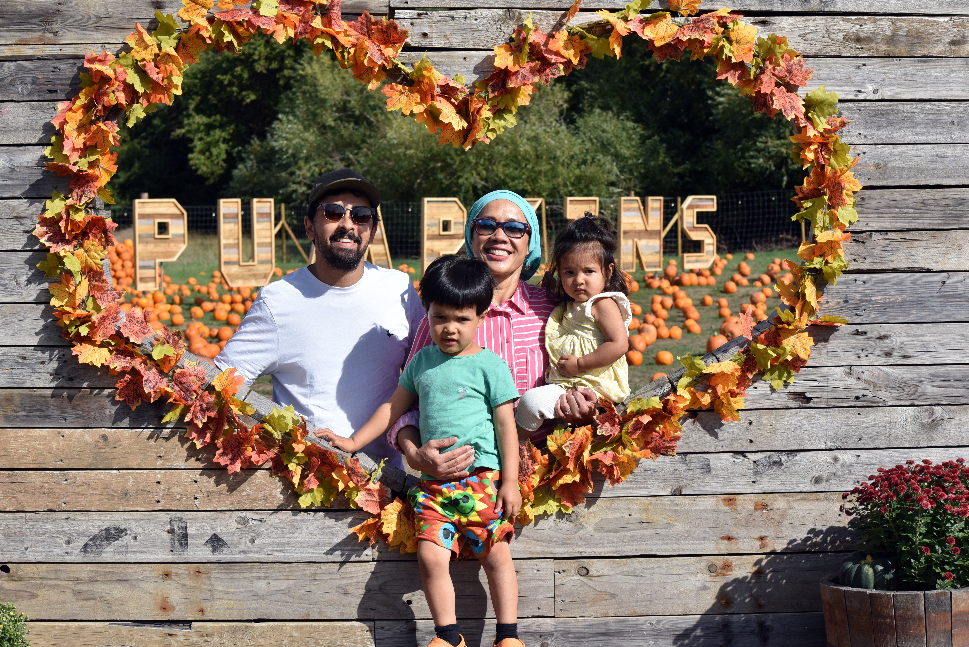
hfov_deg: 28.8
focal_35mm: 70
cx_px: 484
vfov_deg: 19.5
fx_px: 1885
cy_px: 324
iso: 640
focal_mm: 70
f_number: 11
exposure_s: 1/1250
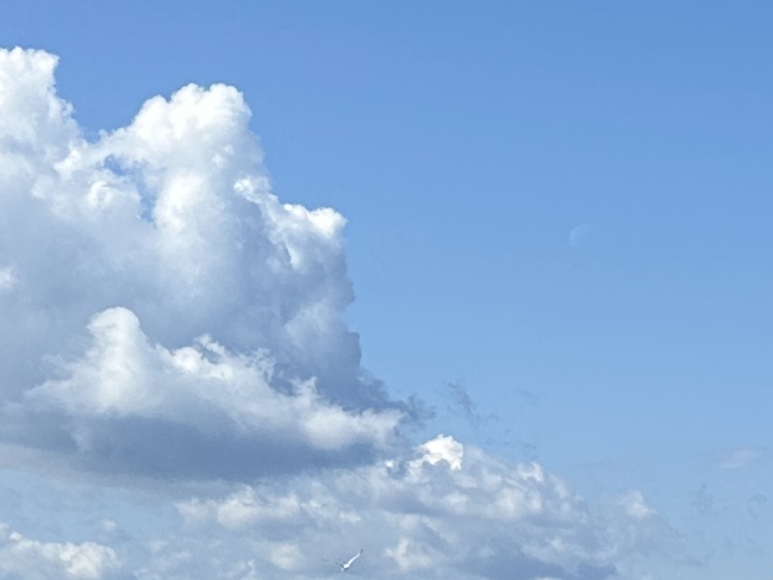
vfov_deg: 9.9
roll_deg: -1.4
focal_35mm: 149
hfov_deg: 12.8
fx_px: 3328
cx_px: 1005
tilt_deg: +3.3
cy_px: 594
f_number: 1.78
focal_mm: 6.86
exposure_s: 1/5848
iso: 80
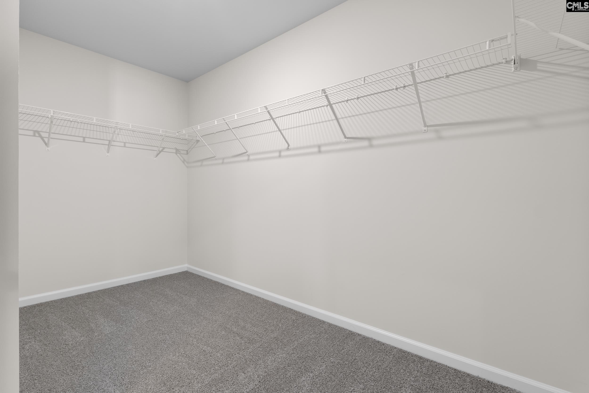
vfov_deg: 72.1
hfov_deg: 95.0
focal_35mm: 16
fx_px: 270
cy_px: 196
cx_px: 294
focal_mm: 11
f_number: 6.3
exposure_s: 1/1.67
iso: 200
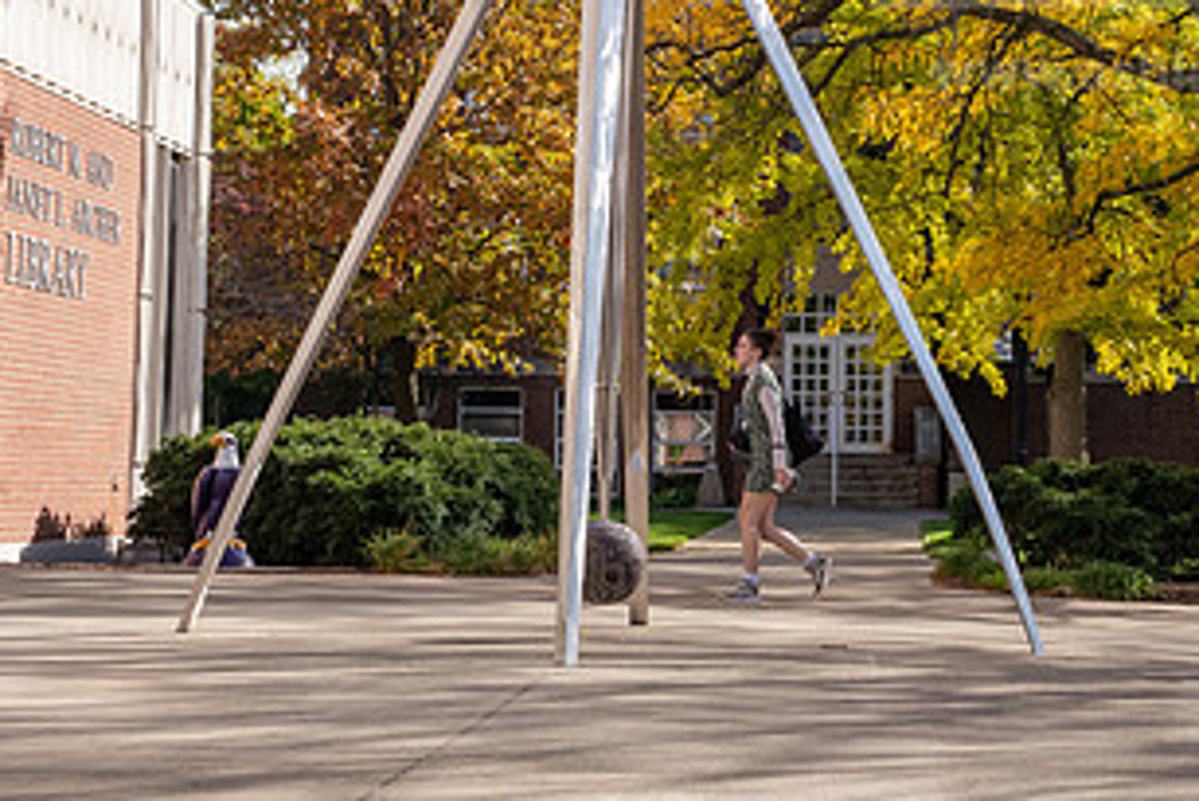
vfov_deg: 13.1
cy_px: 154
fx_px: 3465
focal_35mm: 104
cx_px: 754
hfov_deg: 19.6
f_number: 9
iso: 320
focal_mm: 55
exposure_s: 1/250
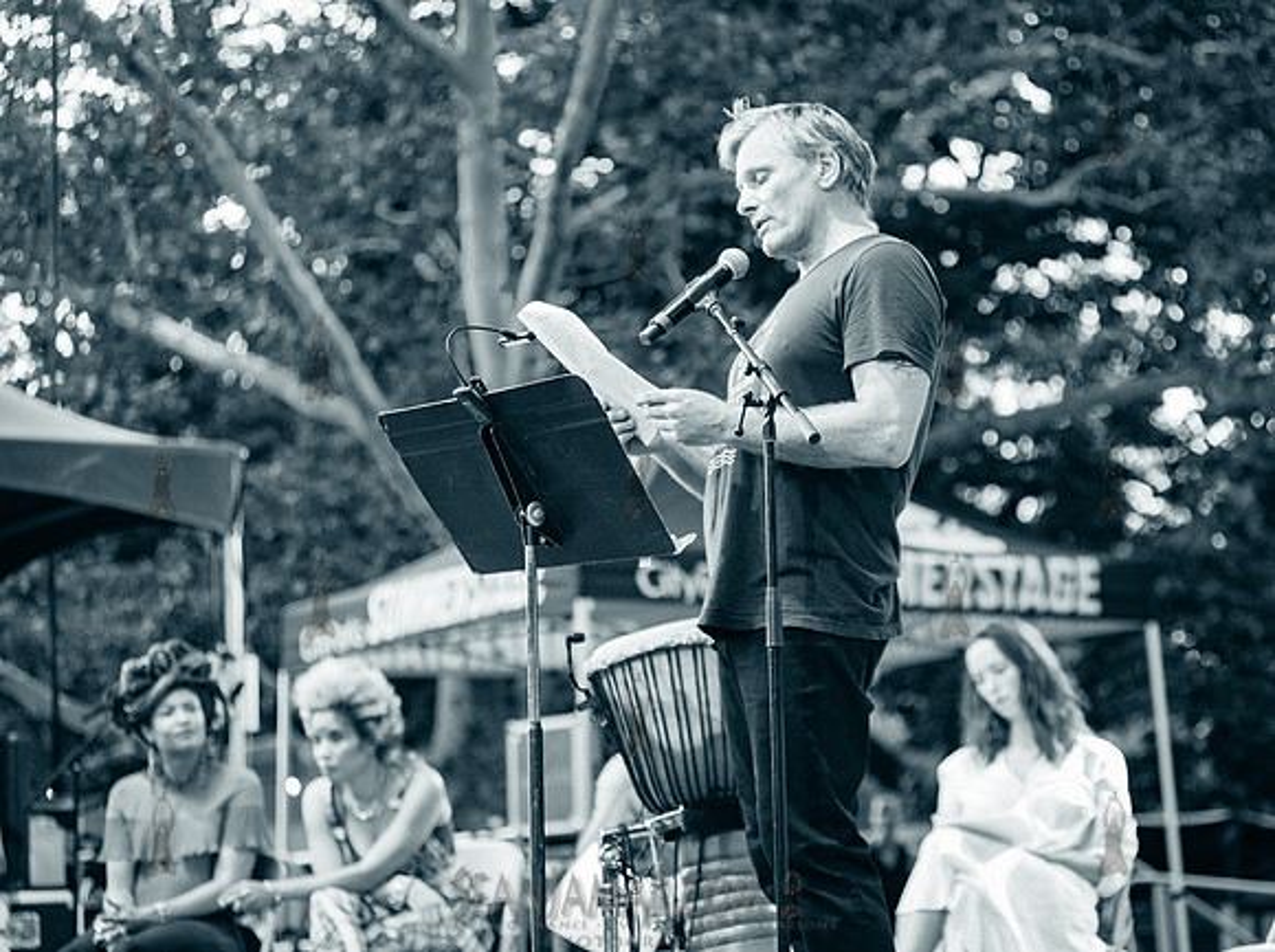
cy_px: 462
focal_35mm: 96
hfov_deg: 20.5
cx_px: 691
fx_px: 3519
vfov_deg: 15.4
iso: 1250
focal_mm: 80
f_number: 2.8
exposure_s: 1/160
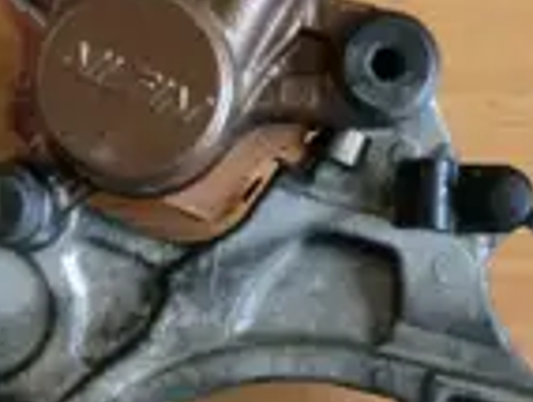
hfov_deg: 21.4
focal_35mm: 91
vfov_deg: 16.1
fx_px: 1404
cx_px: 180
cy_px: 372
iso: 250
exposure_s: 1/60
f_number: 3.2
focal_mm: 4.9
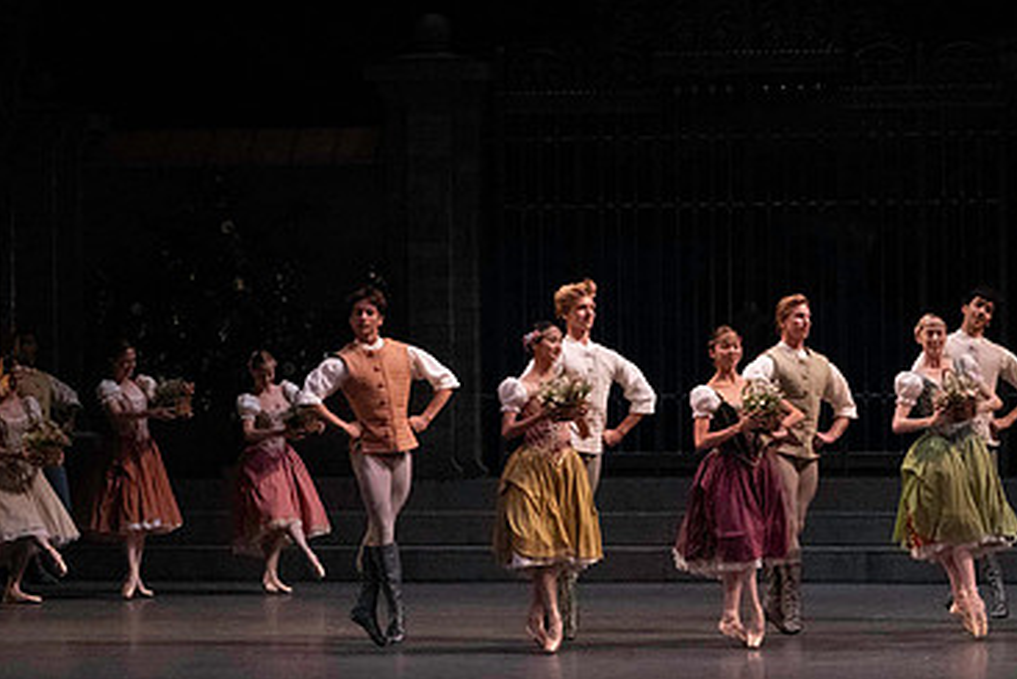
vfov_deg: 8.7
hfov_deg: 13.0
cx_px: 488
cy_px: 306
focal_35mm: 158
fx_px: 4465
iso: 16000
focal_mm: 100
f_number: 13
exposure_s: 1/400
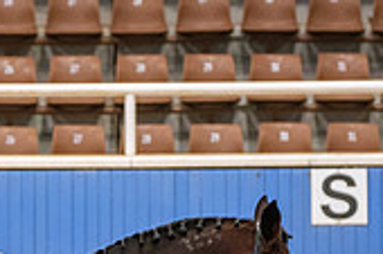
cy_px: 433
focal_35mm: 478
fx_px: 5080
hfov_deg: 4.3
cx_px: -51
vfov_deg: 2.9
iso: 2000
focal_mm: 83.8
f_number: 3.2
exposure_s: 1/640
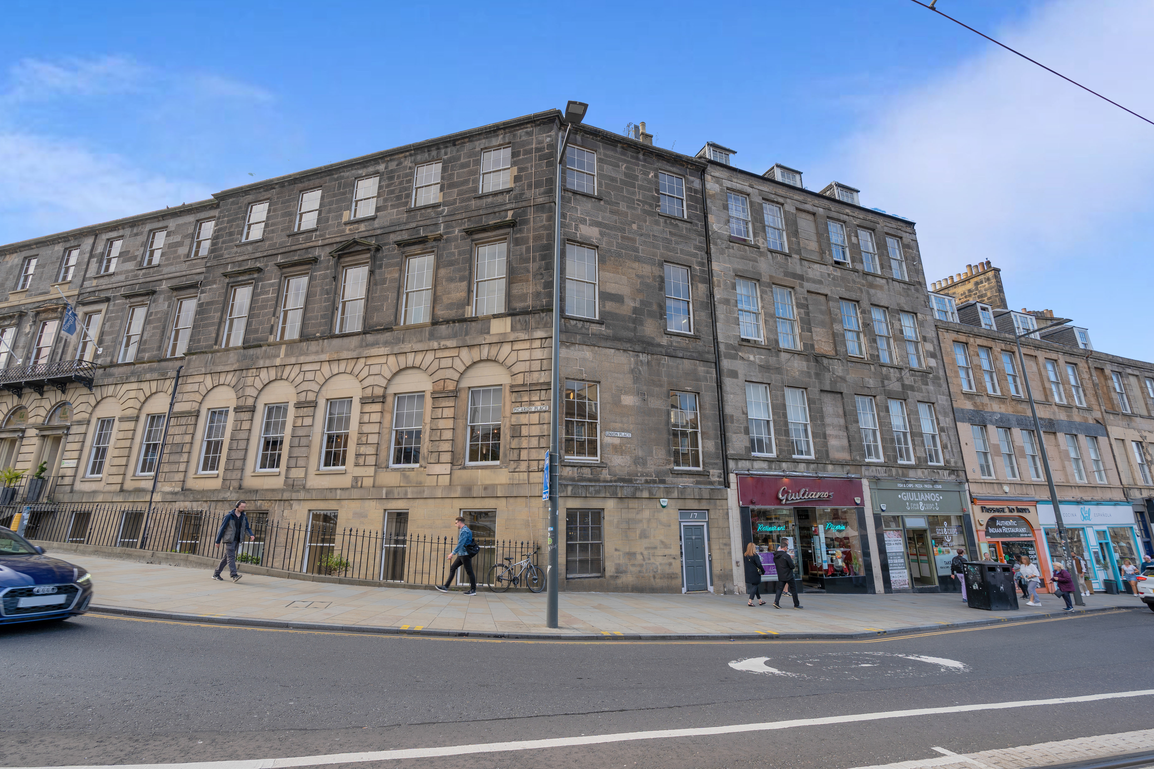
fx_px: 513
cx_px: 577
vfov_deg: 73.7
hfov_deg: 96.7
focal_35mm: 16
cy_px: 384
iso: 100
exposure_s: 1/80
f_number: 5.6
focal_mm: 16
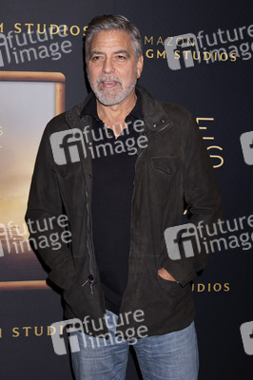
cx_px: 126
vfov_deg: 54.5
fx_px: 370
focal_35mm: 35
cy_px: 190
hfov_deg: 37.8
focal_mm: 35
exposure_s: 1/200
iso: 400
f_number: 7.1
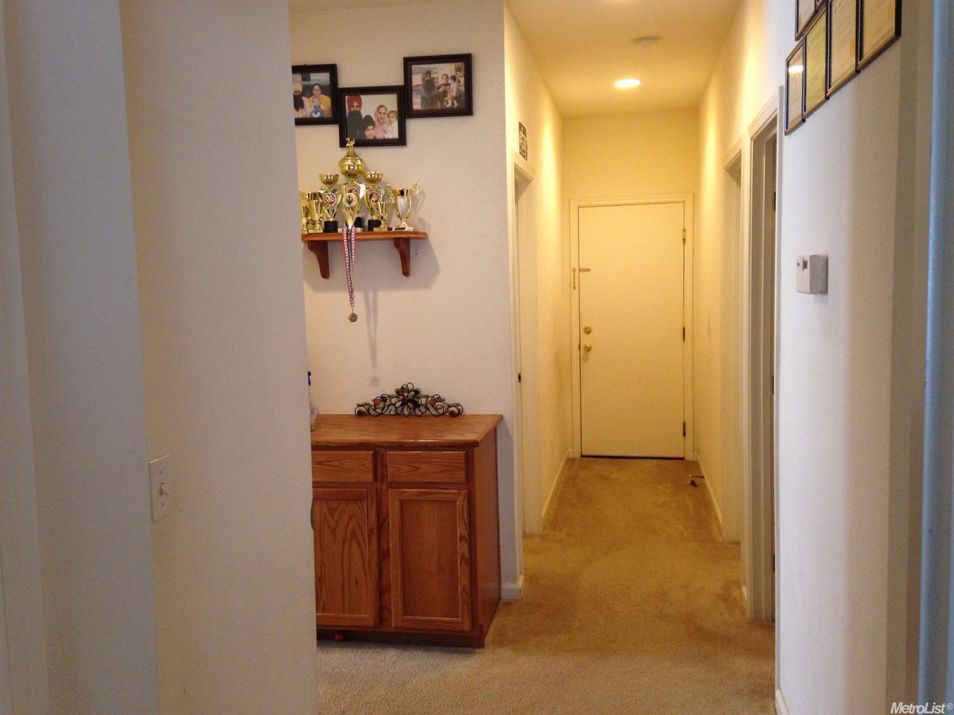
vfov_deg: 42.9
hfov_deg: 55.4
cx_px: 477
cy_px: 358
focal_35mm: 33
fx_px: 909
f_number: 2.4
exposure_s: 1/20
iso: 160
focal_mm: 4.12
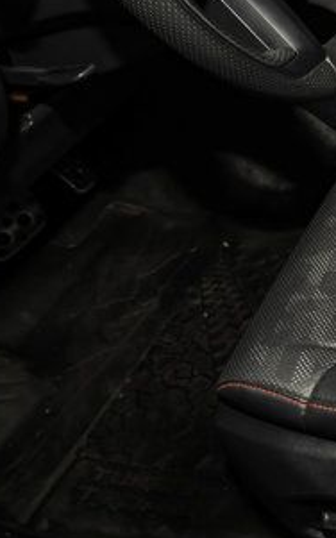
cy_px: 171
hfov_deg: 20.2
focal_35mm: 52
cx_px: 549
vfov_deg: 38.3
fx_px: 762
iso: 800
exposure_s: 1/200
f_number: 10
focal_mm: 24
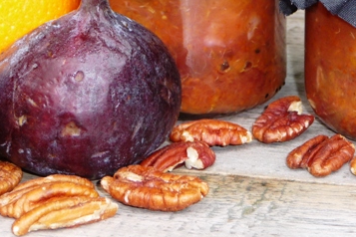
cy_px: 12
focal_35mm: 166
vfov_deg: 8.2
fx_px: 1641
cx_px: 179
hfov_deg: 12.4
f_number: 4.7
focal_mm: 15.2
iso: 100
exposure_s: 1/40
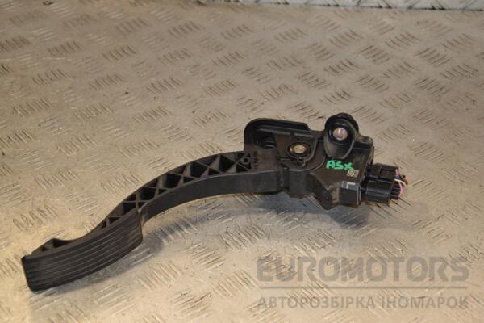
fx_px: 1049
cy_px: 162
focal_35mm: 78
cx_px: 242
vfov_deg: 17.5
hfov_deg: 26.0
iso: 800
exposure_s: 1/200
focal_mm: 52
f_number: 6.3
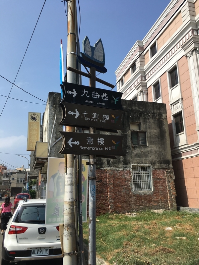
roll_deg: +2.7
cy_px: 132
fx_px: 222
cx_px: 100
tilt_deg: +14.0
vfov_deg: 61.7
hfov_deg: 48.2
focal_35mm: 29
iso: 25
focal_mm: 4.15
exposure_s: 1/1603
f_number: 2.2
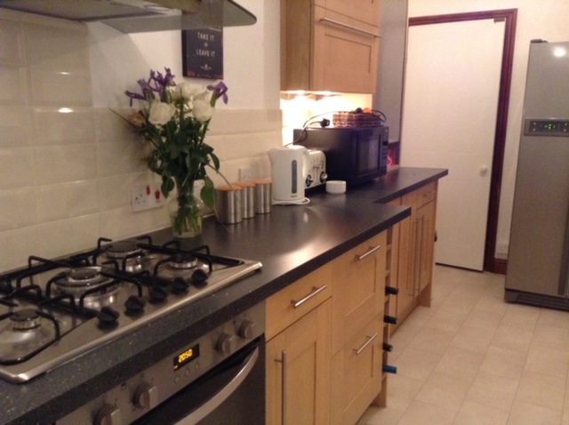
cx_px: 284
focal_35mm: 33
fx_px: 542
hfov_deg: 55.4
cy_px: 212
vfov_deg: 42.8
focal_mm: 3.3
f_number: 2.4
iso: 320
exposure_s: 1/15
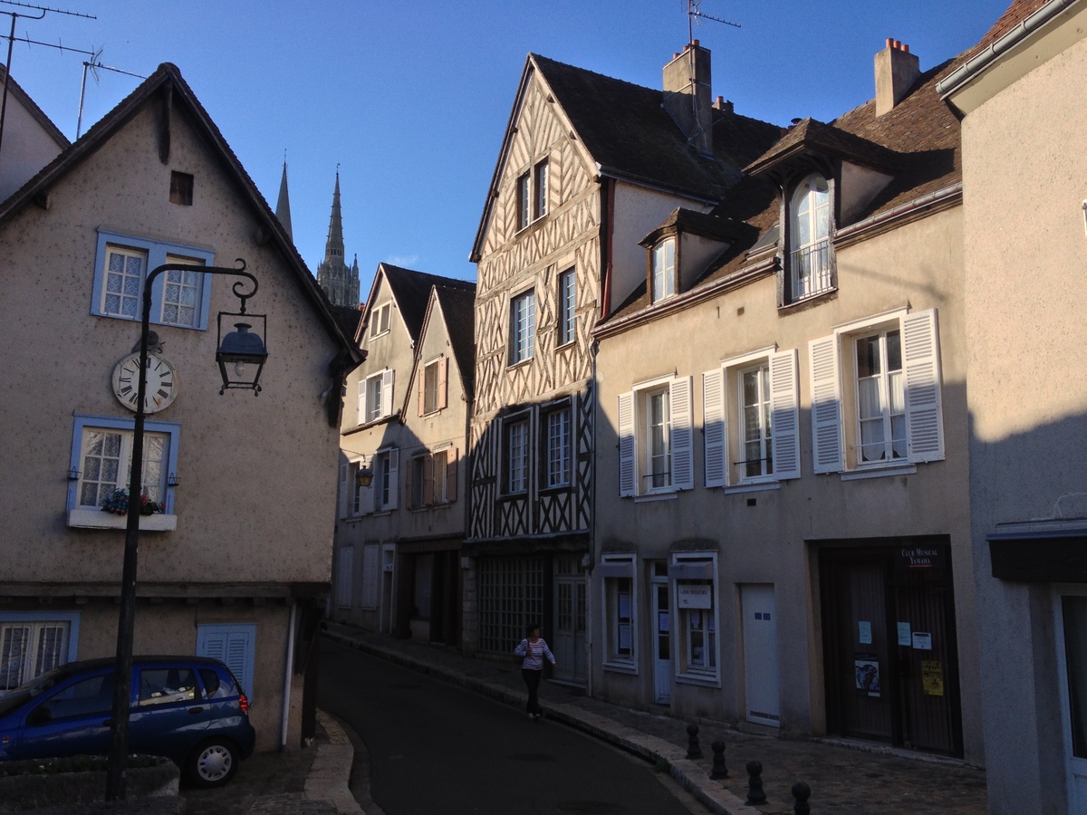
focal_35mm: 35
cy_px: 408
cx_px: 544
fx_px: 1099
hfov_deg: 52.6
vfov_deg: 40.7
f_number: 2.4
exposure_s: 1/1284
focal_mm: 4.28
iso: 50
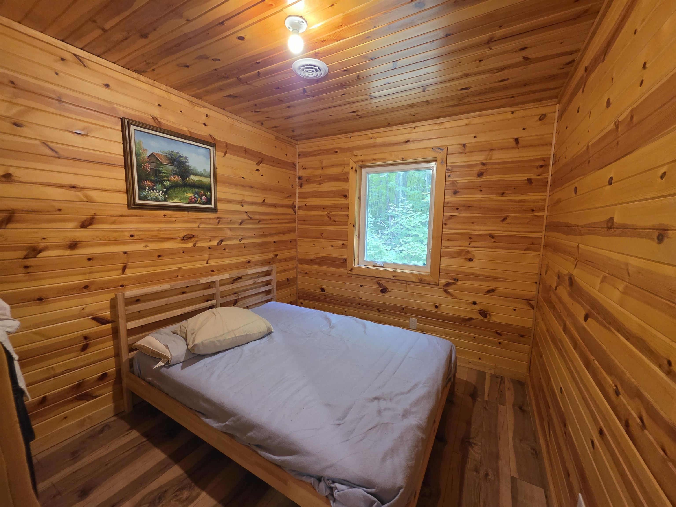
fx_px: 254
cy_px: 254
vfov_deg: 89.9
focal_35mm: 13
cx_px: 338
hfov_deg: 106.2
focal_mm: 2.2
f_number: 1.9
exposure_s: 1/60
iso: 640
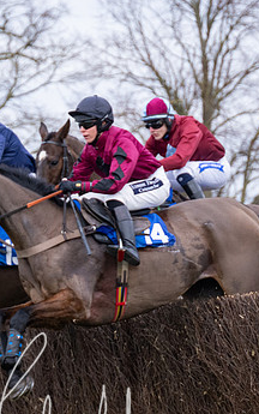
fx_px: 3734
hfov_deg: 4.0
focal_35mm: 331
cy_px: 247
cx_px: 53
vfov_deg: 6.3
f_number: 4
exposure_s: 1/1000
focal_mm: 110
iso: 800
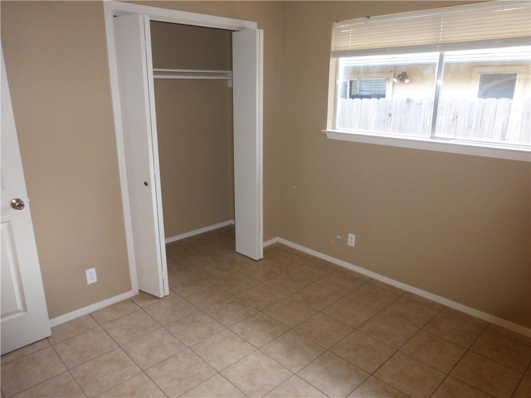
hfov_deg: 69.4
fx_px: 383
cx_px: 266
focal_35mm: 25
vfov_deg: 54.9
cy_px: 199
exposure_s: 1/60
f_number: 3.3
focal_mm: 4.3
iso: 250
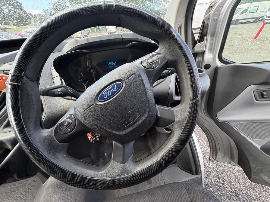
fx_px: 109
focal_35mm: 14
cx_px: 135
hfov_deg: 102.1
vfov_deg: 85.7
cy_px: 101
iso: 125
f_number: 2.2
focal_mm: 2.22
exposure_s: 1/102
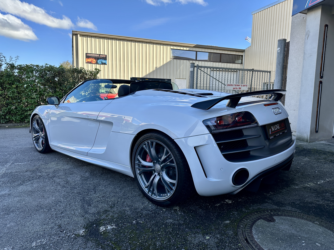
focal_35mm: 24
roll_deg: -1.0
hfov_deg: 71.6
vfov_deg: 56.8
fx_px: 232
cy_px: 125
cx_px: 167
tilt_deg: -5.8
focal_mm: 6.86
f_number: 1.78
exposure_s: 1/1227
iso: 80
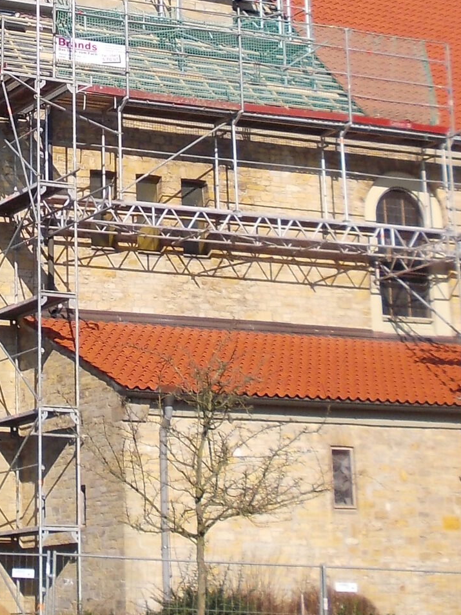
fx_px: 1812
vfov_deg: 18.9
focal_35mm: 102
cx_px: 12
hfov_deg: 14.3
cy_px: 40
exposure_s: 1/250
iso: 80
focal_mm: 5.3
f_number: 6.2
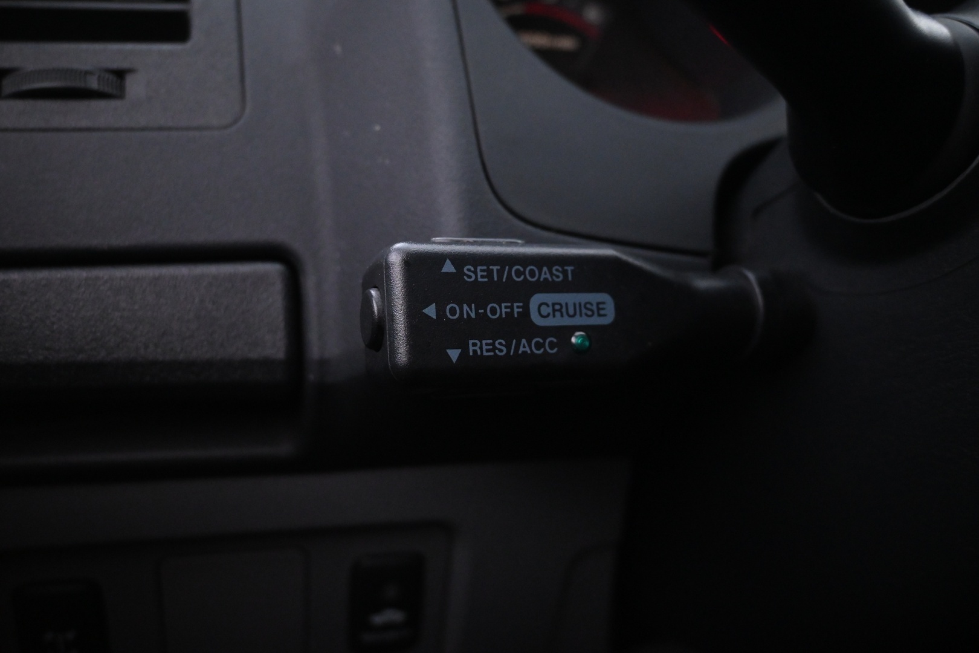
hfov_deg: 61.9
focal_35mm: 30
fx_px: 816
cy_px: 326
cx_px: 490
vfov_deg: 43.6
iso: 3600
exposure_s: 1/30
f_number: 3.8
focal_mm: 20
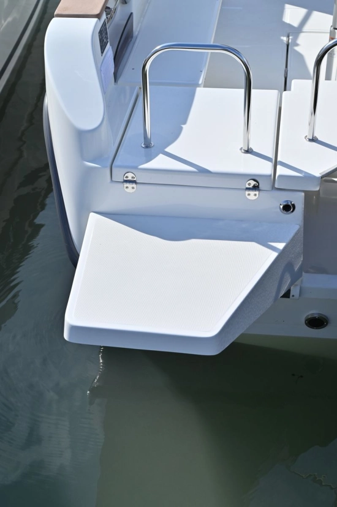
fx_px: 746
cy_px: 254
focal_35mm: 53
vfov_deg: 37.6
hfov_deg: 25.5
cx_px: 168
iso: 280
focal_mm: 53
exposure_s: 1/1250
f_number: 7.1
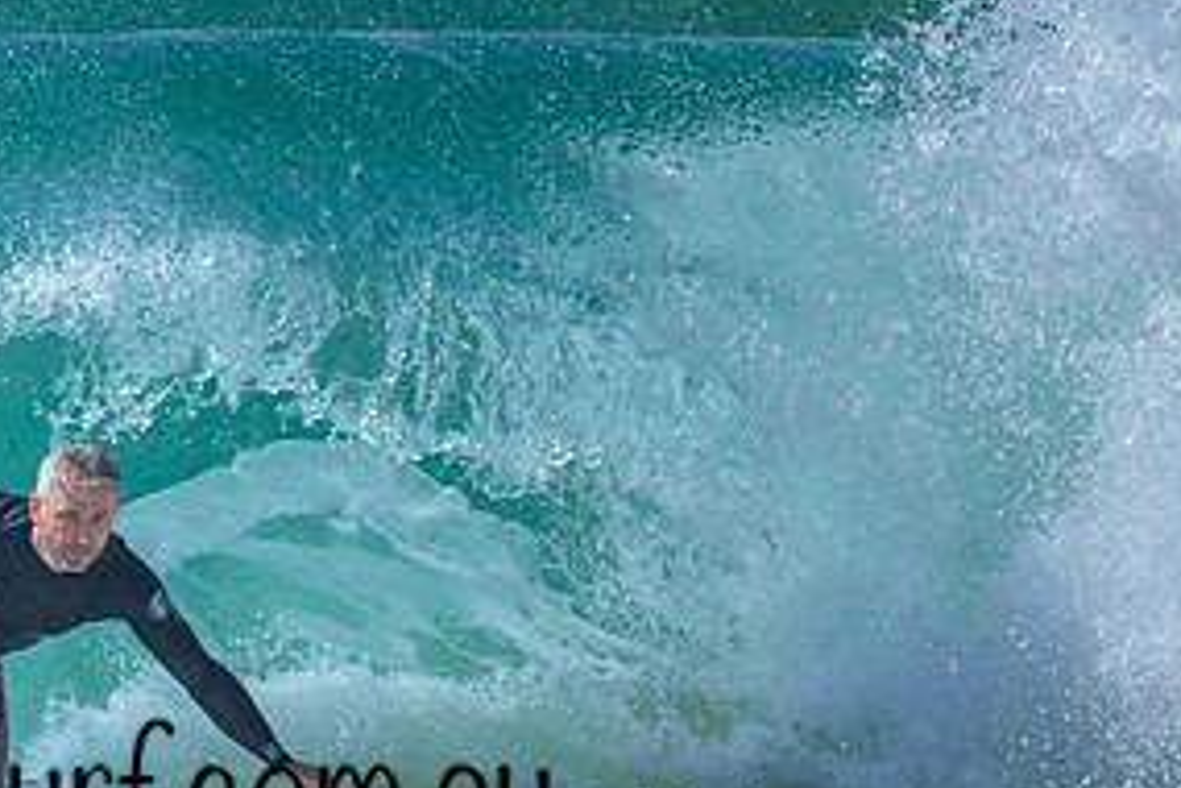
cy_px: 602
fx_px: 73315
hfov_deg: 0.9
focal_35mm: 2235
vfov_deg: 0.6
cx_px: -322
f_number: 6.3
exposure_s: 1/2000
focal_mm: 800
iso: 220
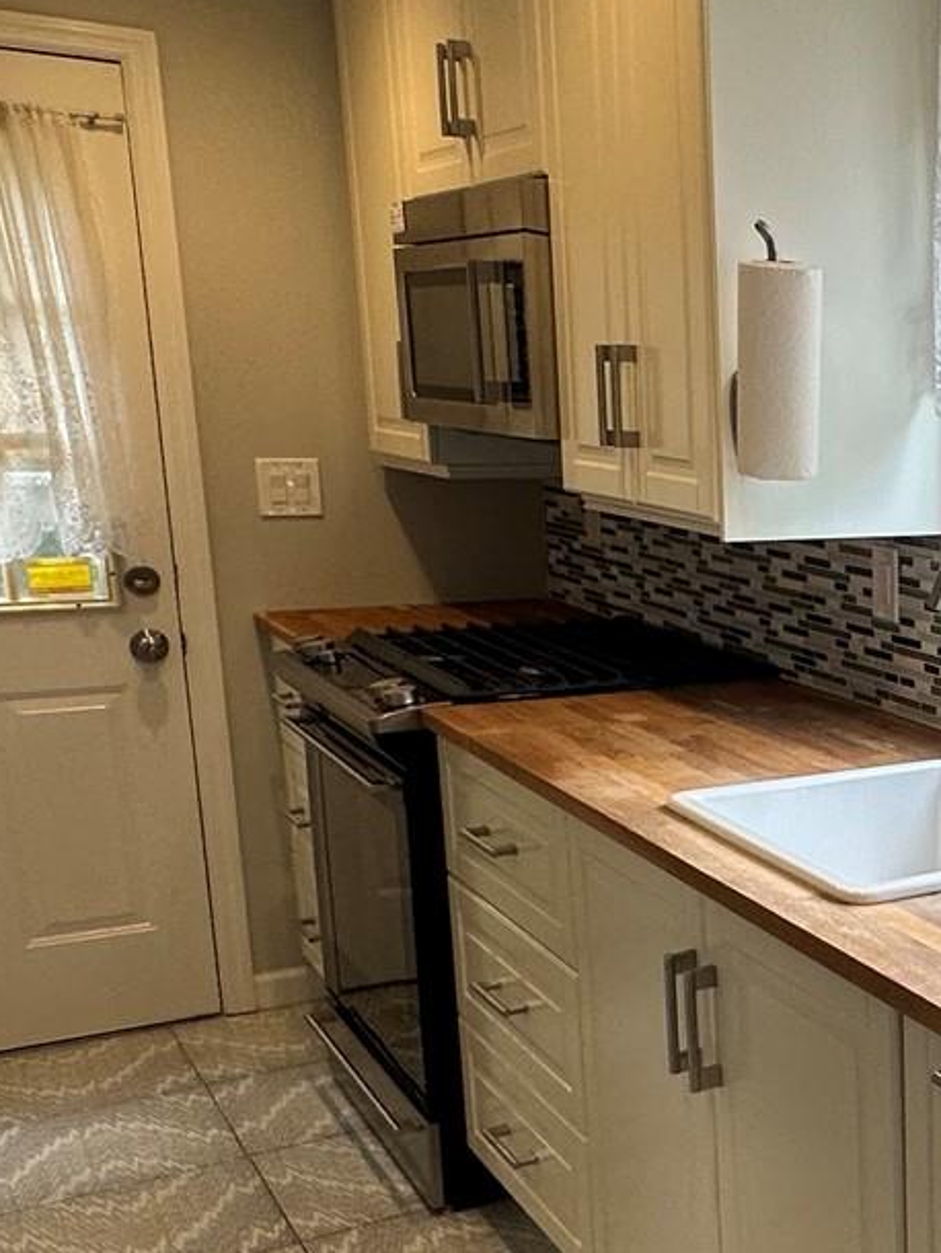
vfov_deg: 40.1
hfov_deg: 26.5
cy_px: 801
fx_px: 1702
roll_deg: -2.2
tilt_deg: -13.4
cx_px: 1206
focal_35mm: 47
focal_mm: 2.22
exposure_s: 1/120
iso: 64
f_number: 2.2
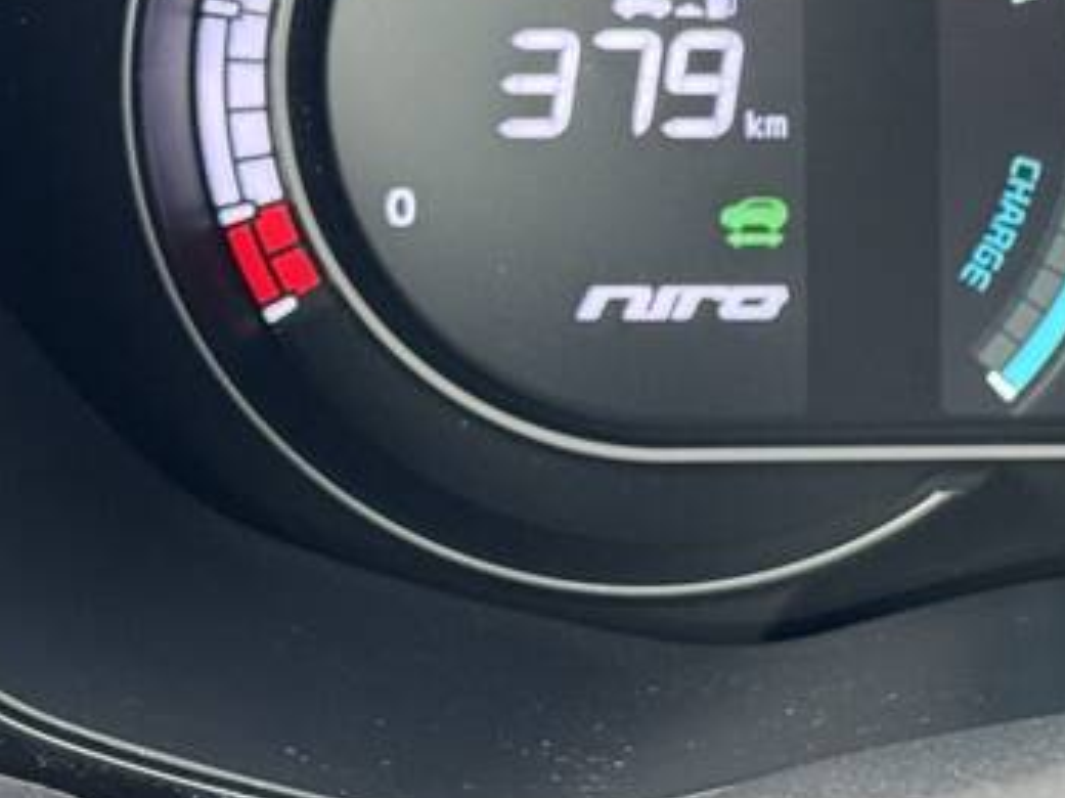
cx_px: 1568
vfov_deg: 8.9
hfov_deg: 11.4
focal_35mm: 166
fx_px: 5105
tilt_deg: -25.3
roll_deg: +0.4
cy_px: 58
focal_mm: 6.76
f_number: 1.78
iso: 160
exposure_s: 1/59
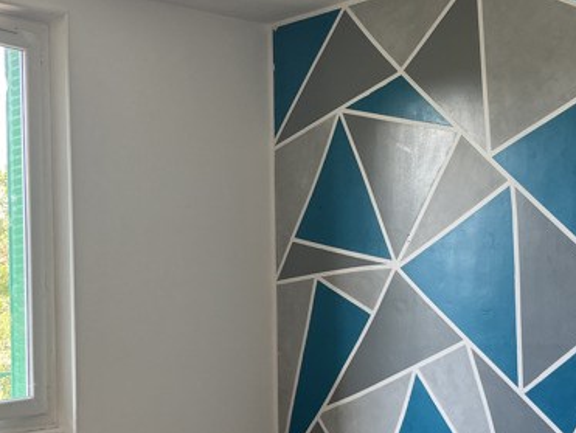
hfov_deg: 34.3
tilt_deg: -0.4
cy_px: 289
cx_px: 259
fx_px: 933
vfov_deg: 26.0
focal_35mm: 56
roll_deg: +0.9
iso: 80
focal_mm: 5.1
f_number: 1.6
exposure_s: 1/100
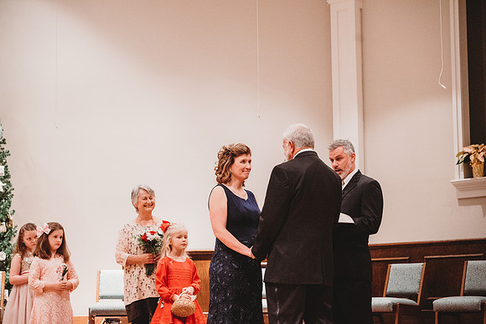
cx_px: 243
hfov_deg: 23.9
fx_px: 1148
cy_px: 162
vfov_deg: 16.1
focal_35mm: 85
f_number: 4
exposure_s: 1/200
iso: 5000
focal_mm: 85
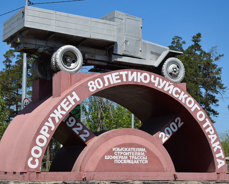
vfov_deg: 21.9
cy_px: 87
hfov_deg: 27.1
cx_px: 114
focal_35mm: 70
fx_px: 475
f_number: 5.6
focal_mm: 38
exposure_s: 1/800
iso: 100
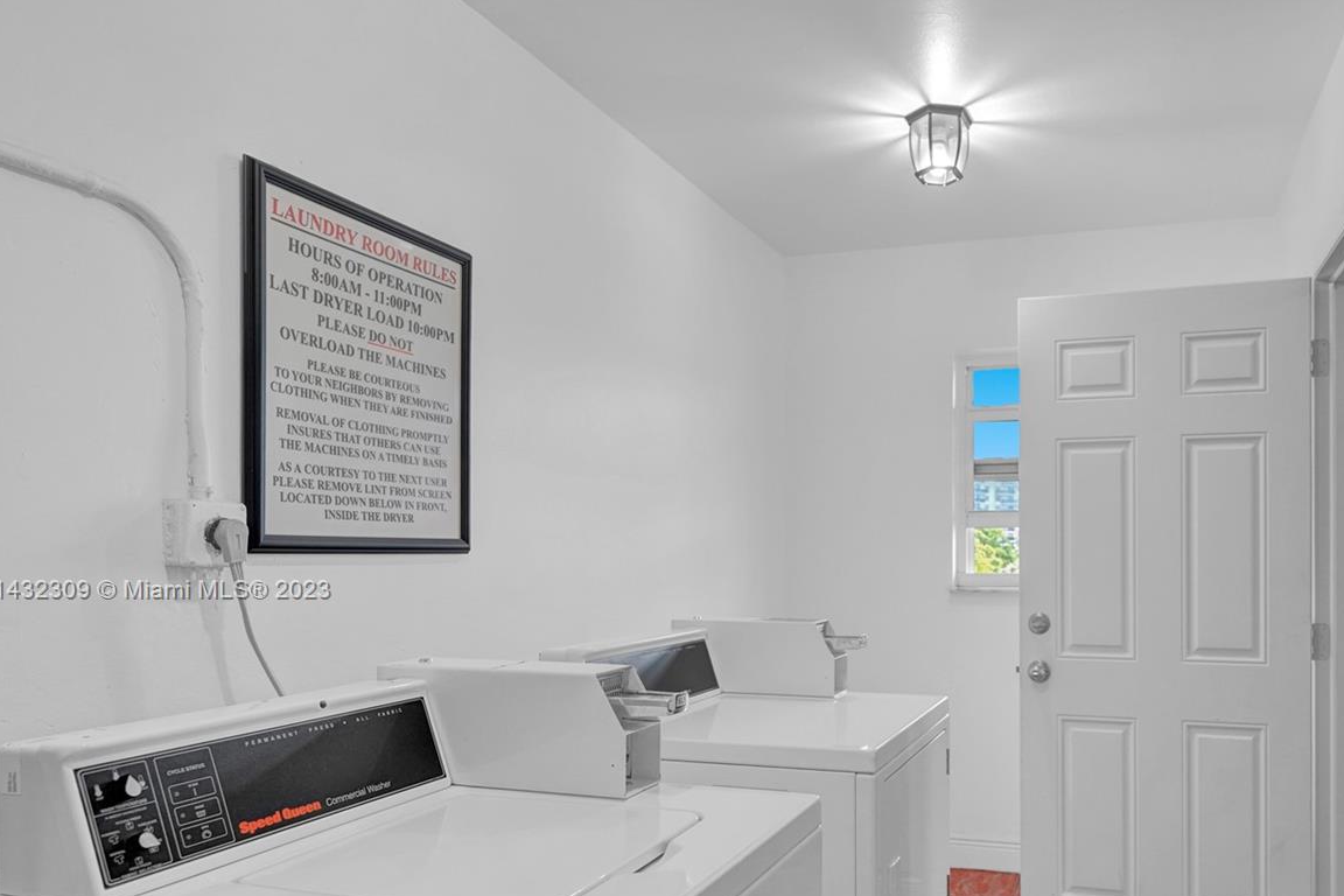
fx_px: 938
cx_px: 890
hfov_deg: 69.3
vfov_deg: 50.2
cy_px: 592
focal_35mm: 25
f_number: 4.5
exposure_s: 1/60
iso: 1600
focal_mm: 18.1
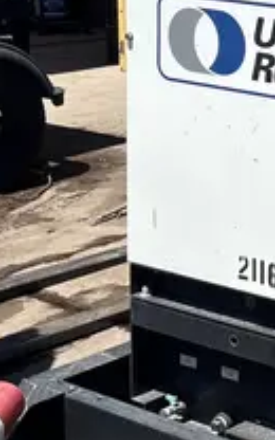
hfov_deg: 12.5
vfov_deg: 21.3
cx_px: 468
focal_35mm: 97
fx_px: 1163
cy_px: 134
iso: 50
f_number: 1.6
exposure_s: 1/4608
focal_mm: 5.96
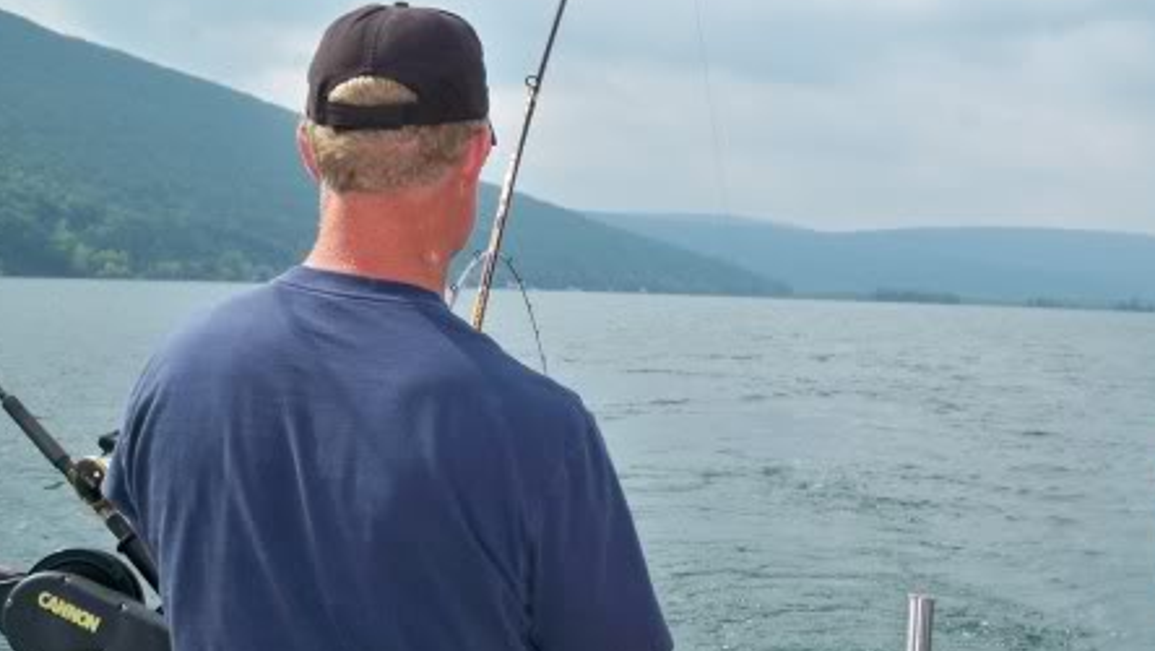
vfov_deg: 21.6
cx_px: 773
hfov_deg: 37.4
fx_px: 1685
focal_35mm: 55
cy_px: 500
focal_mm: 6.3
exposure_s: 1/640
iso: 64
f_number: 3.1
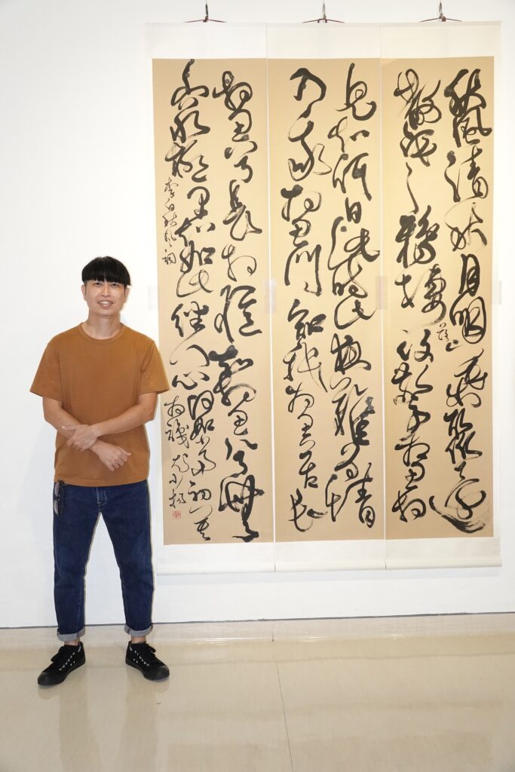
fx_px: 708
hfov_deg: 40.0
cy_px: 386
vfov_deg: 57.2
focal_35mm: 33
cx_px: 258
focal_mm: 12.04
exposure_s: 1/125
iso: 1250
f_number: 2.8
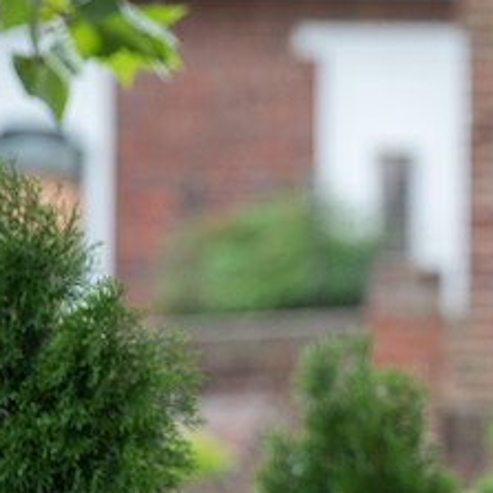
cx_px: 506
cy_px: 277
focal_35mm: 422
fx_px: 6800
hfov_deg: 4.1
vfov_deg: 4.2
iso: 160
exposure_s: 1/200
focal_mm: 189
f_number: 4
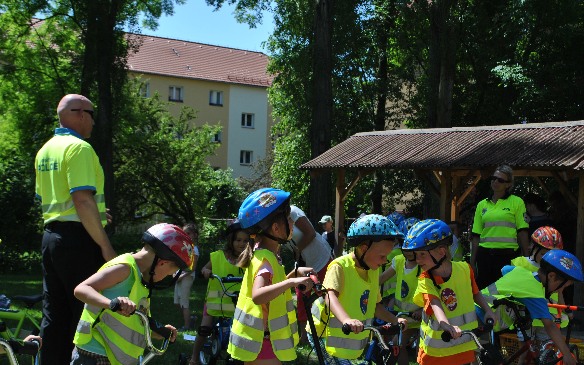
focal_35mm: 58
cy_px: 231
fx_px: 923
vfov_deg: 22.3
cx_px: 266
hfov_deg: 35.1
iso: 100
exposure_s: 1/200
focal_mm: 32
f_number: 7.1
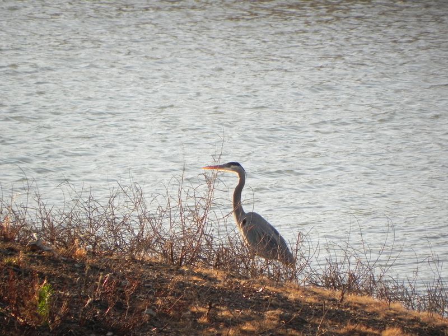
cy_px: 168
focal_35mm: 678
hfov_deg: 2.9
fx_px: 8775
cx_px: 224
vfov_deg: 2.2
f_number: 5
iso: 160
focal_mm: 120
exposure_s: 1/286
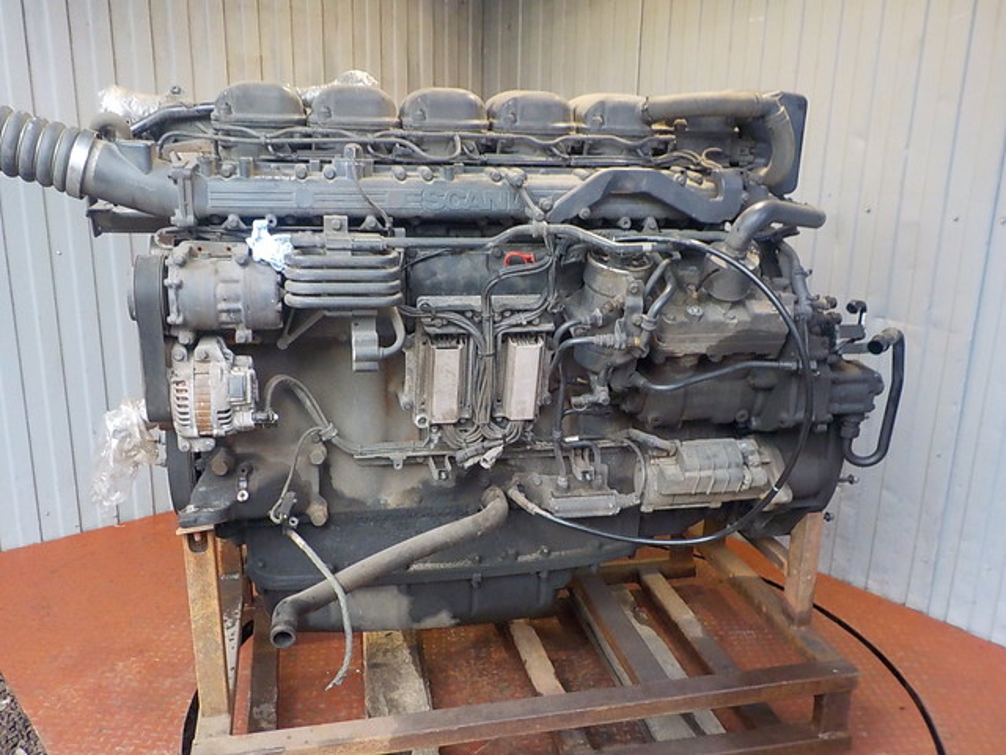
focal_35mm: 30
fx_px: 872
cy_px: 378
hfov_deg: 60.0
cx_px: 503
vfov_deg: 46.8
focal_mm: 4.1
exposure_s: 1/30
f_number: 3.3
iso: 280
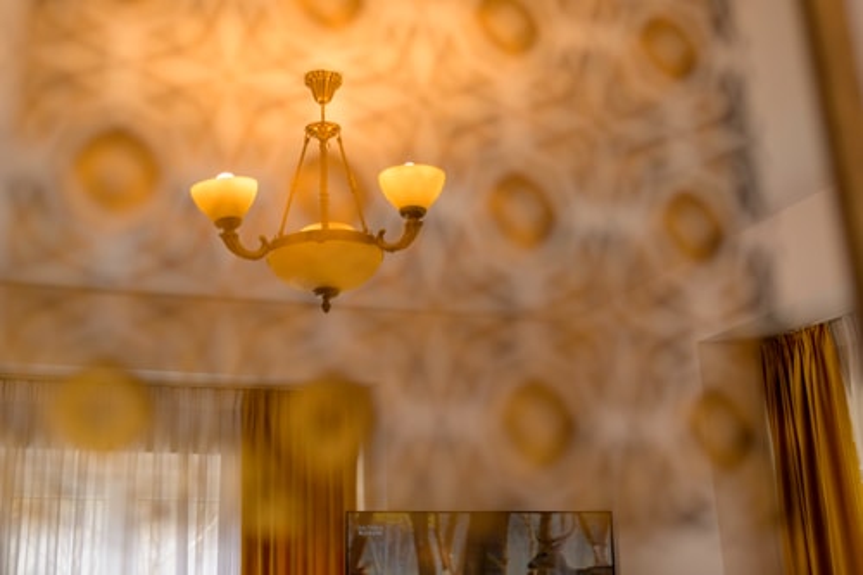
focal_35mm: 51
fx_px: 1210
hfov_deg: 39.1
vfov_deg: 26.5
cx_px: 357
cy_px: 176
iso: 160
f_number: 1.8
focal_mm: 35
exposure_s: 1/400
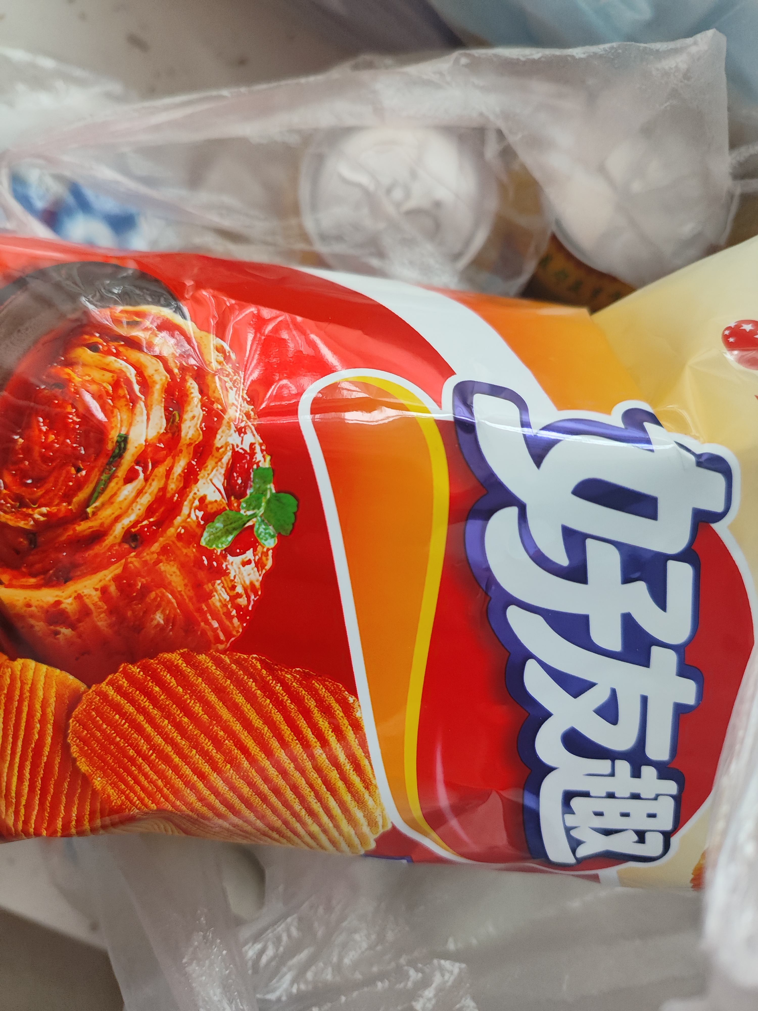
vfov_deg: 71.6
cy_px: 506
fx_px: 701
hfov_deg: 56.8
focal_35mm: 24
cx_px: 379
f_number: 1.65
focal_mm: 5.26
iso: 543
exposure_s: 1/500
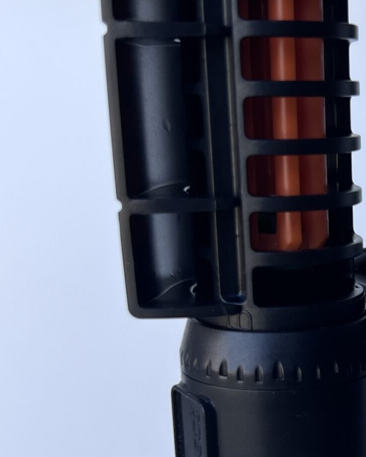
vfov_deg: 26.2
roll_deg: -0.4
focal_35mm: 71
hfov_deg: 20.4
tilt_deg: -12.9
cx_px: 418
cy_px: 372
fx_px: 961
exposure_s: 1/581
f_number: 1.5
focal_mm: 5.7
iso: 50
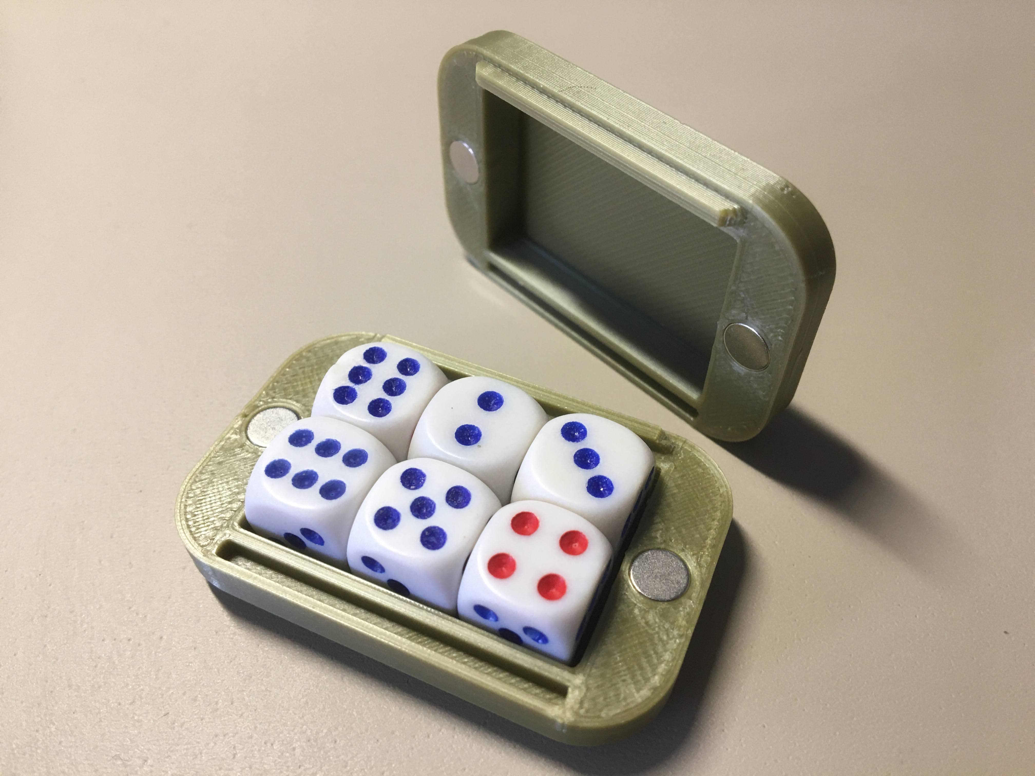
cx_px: 518
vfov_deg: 48.2
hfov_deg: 61.7
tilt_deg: -51.3
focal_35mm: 29
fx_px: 867
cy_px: 388
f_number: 2.2
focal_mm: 4.15
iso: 64
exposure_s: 1/33
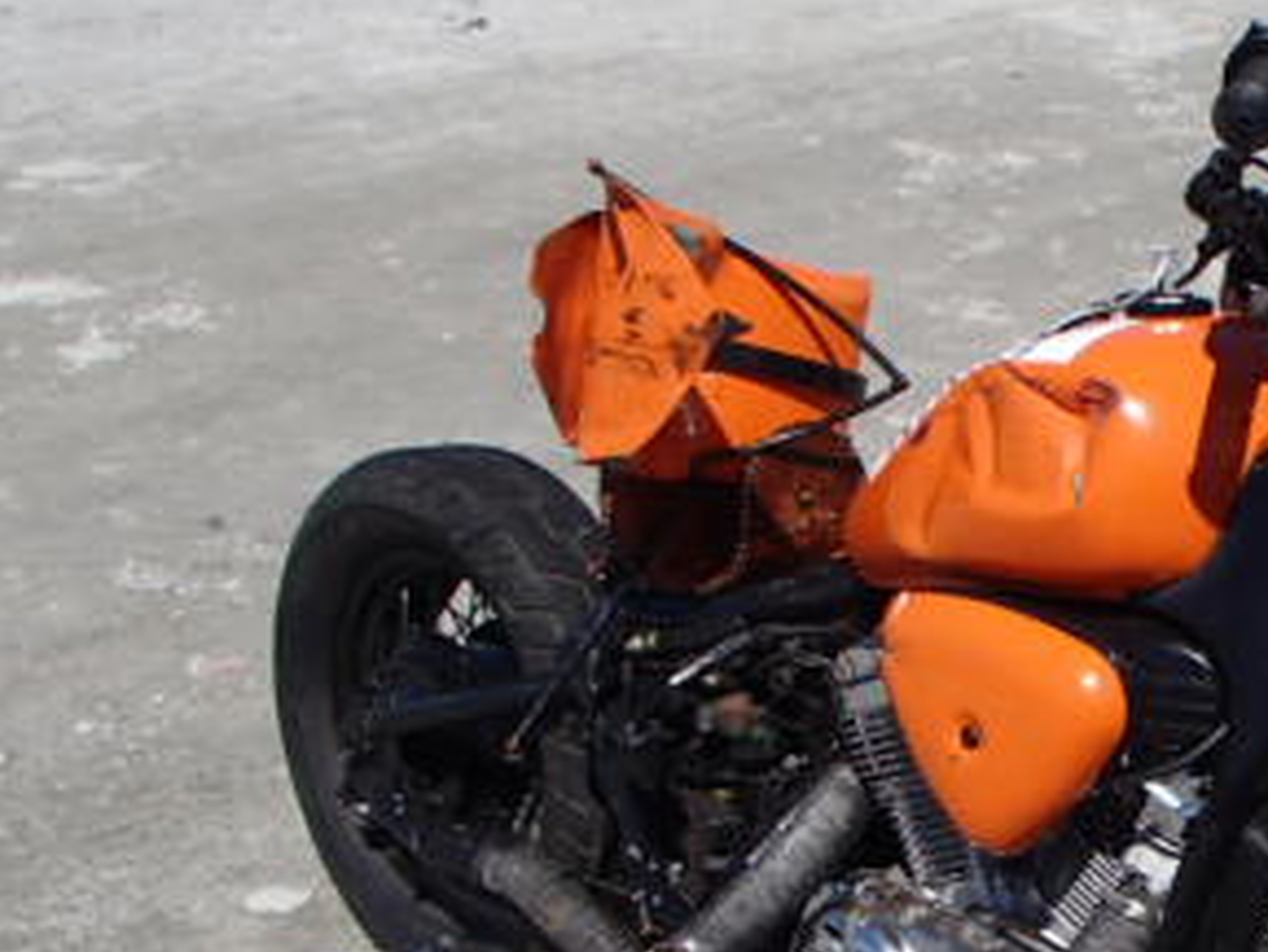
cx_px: 1391
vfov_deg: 23.3
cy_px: 790
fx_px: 2272
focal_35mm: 62
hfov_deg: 28.4
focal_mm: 5
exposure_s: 1/160
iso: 100
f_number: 11
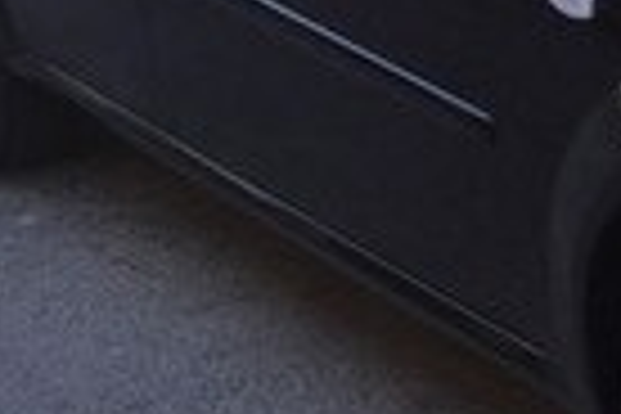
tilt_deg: -20.3
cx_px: 1116
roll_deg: +0.8
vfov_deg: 9.5
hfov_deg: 12.9
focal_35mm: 144
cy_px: 223
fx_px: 2484
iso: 32
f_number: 2.2
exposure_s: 1/494
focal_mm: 4.15
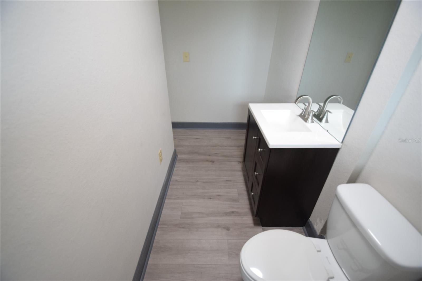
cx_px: 211
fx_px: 176
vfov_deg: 77.3
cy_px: 140
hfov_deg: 100.4
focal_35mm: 15
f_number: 4
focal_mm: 10
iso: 800
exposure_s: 1/60
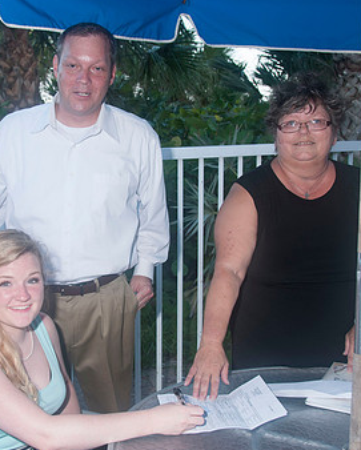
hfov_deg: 28.4
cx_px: 113
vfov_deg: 35.3
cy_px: 226
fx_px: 707
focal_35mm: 53
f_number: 5.6
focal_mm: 22
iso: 200
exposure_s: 1/125
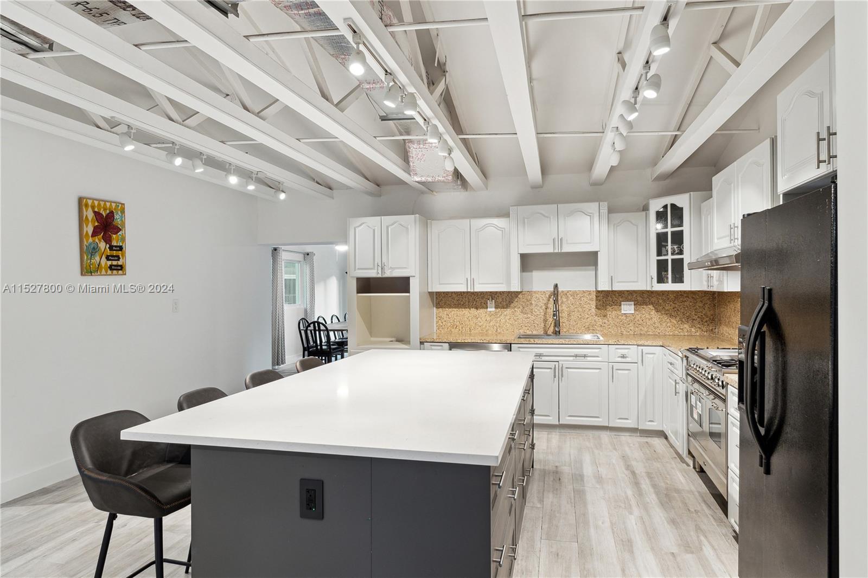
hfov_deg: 81.2
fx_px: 506
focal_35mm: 21
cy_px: 289
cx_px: 434
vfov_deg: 59.5
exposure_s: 1/10
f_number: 8
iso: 400
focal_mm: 14
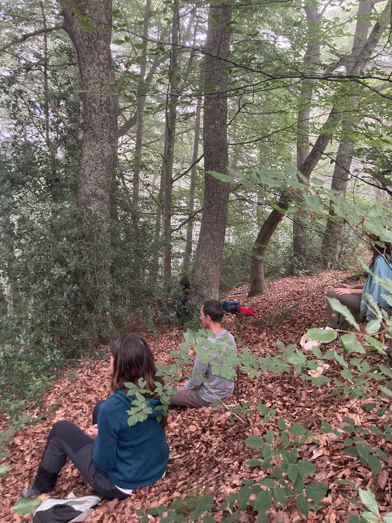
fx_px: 423
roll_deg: -2.6
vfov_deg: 63.4
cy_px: 262
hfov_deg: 49.7
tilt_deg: -9.3
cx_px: 196
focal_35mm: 28
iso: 400
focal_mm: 3.99
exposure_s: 1/38
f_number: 1.8
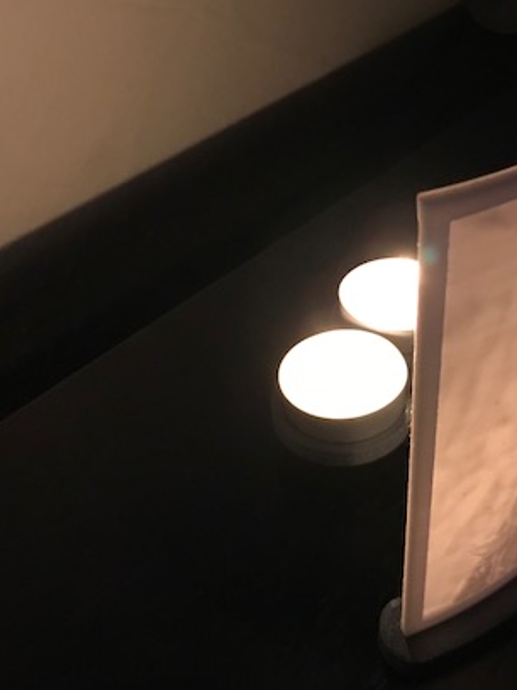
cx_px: 386
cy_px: 320
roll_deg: -1.1
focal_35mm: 44
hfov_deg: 32.3
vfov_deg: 42.9
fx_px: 877
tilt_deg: -39.9
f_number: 1.8
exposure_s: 1/4
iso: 80
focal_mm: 3.99
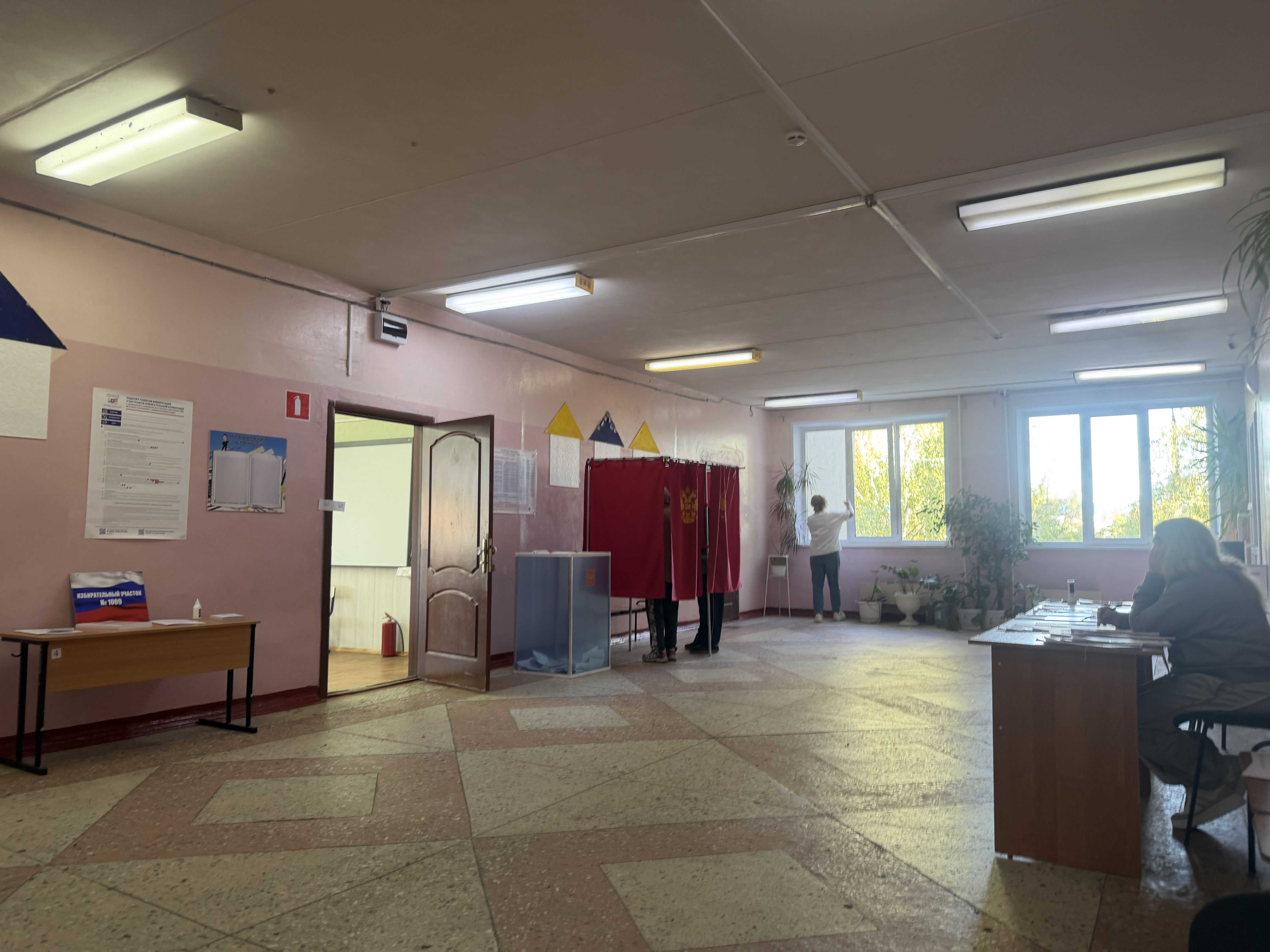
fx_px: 881
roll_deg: -0.4
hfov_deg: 71.6
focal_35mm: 24
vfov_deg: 56.8
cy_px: 476
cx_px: 635
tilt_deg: +4.3
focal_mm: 6.76
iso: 125
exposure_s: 1/50
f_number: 1.78
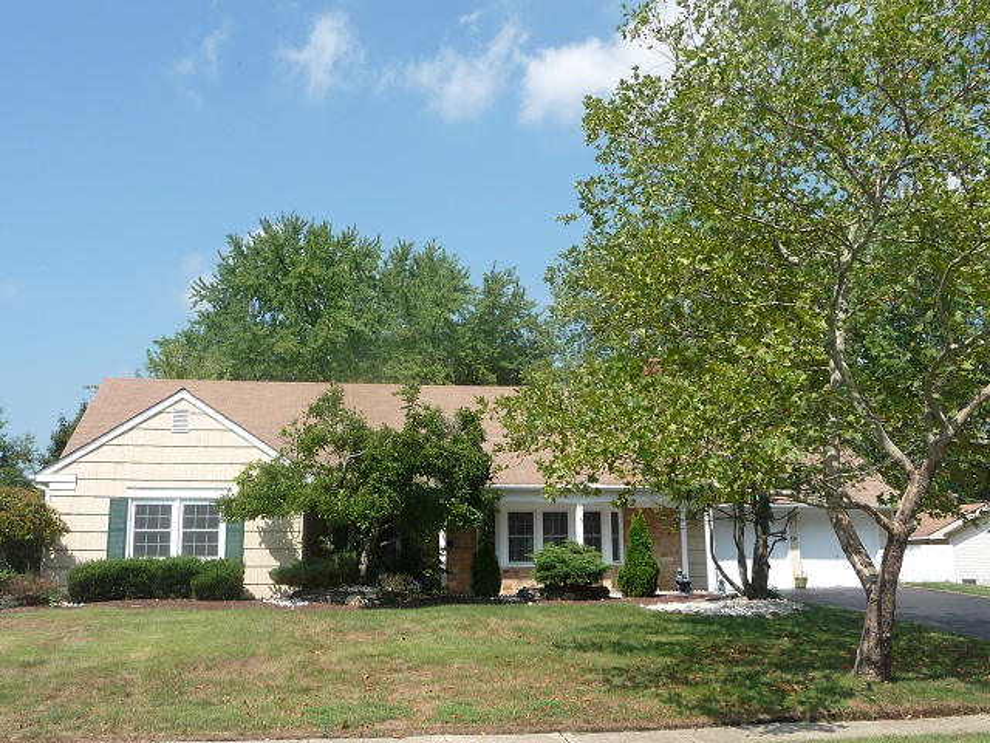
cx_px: 495
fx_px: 972
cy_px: 372
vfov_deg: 41.8
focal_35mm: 34
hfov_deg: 54.0
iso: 100
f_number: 3.3
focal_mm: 4.7
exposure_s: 1/800
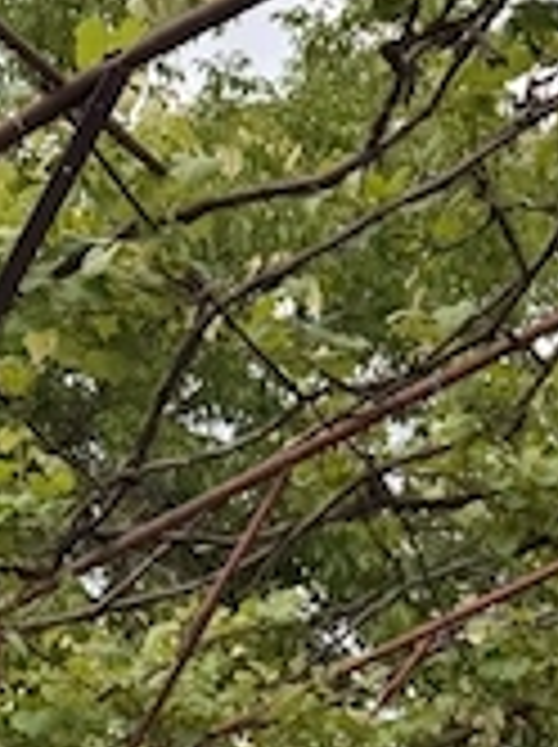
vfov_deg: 15.1
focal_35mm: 116
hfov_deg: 12.7
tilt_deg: -3.5
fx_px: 2500
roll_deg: -2.3
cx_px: 374
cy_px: 1269
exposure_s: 1/360
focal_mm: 6.76
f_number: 1.78
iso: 80
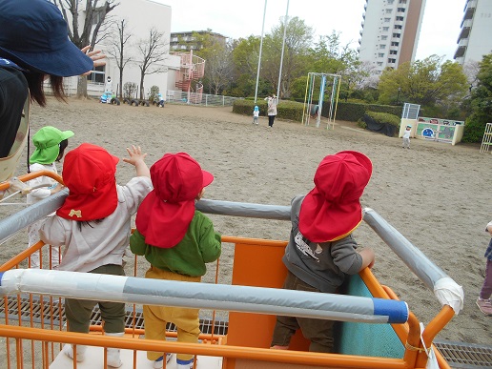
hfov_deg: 67.3
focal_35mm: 26
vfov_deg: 53.1
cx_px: 246
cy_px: 184
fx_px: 370
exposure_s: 1/250
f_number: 3.2
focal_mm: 4.6
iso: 110
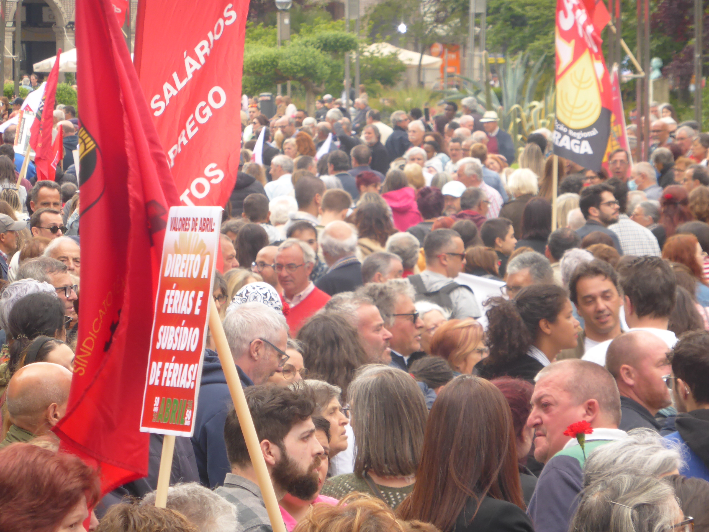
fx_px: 5612
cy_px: 266
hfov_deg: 7.2
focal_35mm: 274
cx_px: 354
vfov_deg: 5.4
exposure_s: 1/80
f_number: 5.7
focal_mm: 44.4
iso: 100
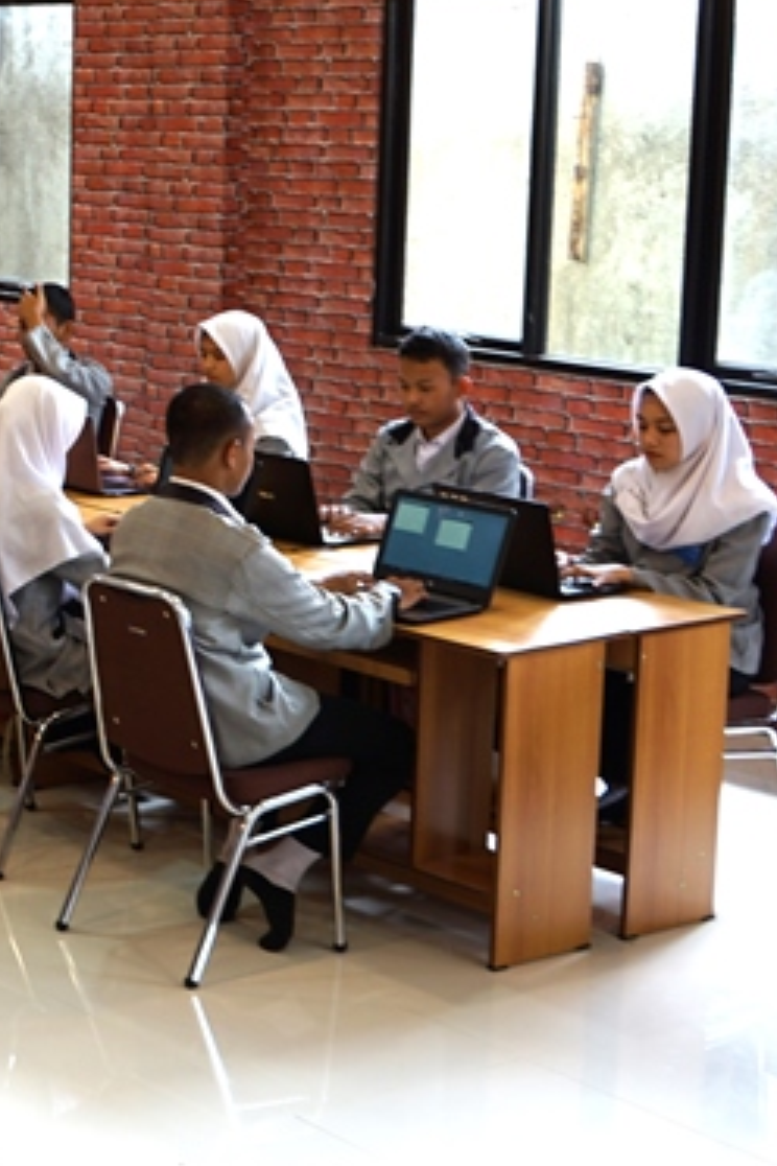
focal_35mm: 77
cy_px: 406
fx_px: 2493
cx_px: -523
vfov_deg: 26.2
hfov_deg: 15.7
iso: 100
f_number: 3.5
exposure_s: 1/15
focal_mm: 28
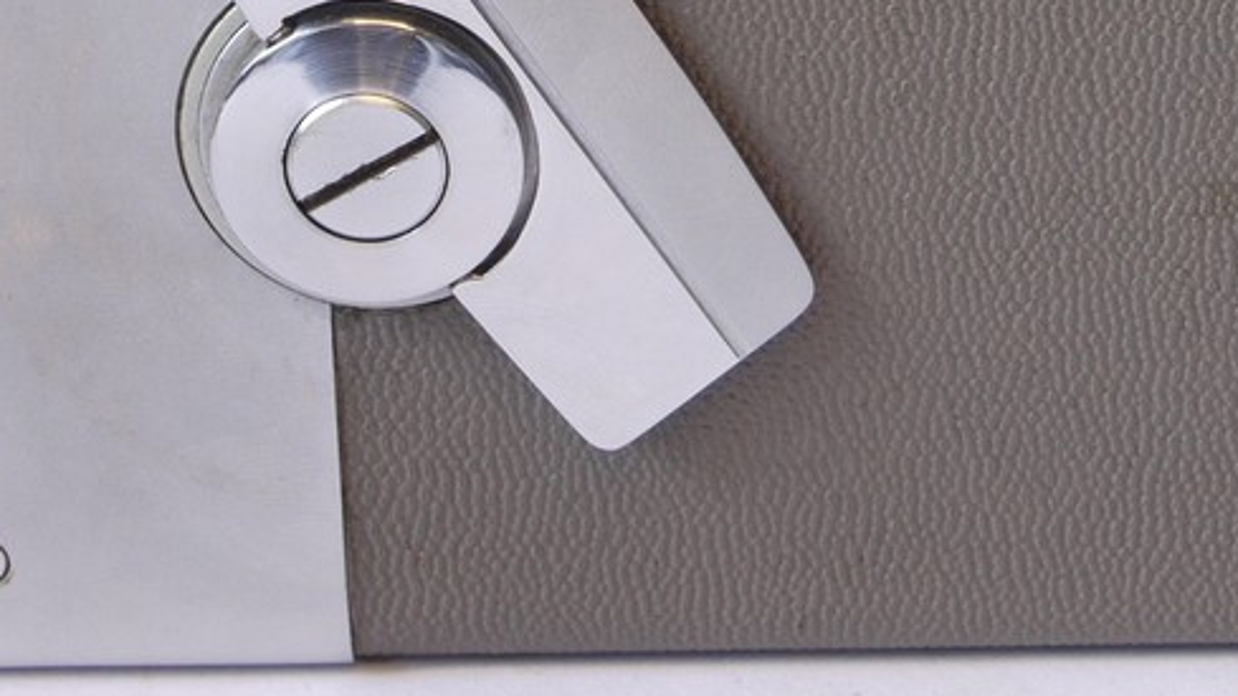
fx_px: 4563
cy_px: -281
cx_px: 1010
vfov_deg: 8.6
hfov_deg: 15.3
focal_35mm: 139
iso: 400
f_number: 9
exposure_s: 1/13
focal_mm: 26
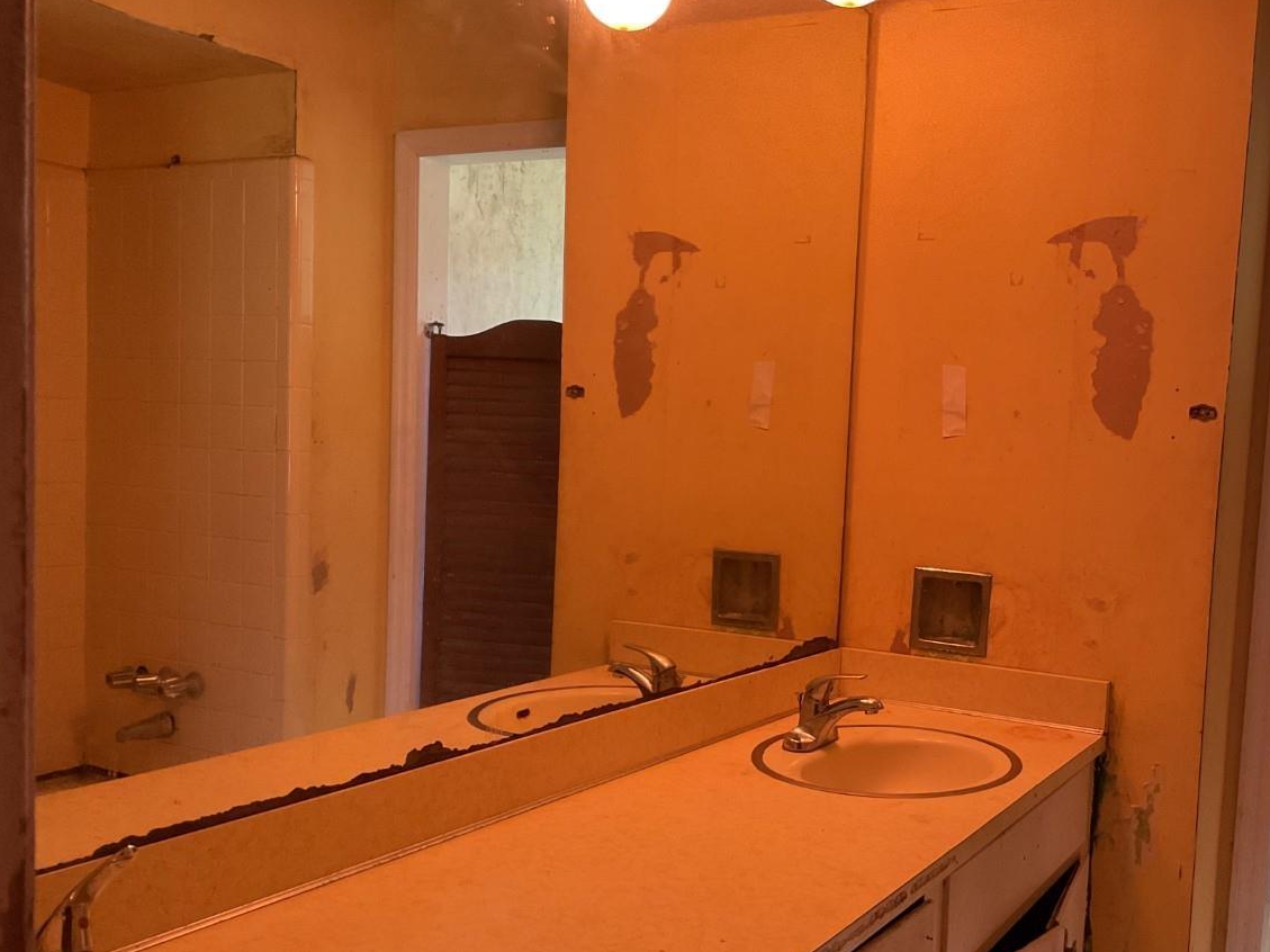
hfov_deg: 49.6
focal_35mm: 37
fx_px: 1357
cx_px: 807
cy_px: 558
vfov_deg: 38.5
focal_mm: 3
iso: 160
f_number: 1.8
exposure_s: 1/60
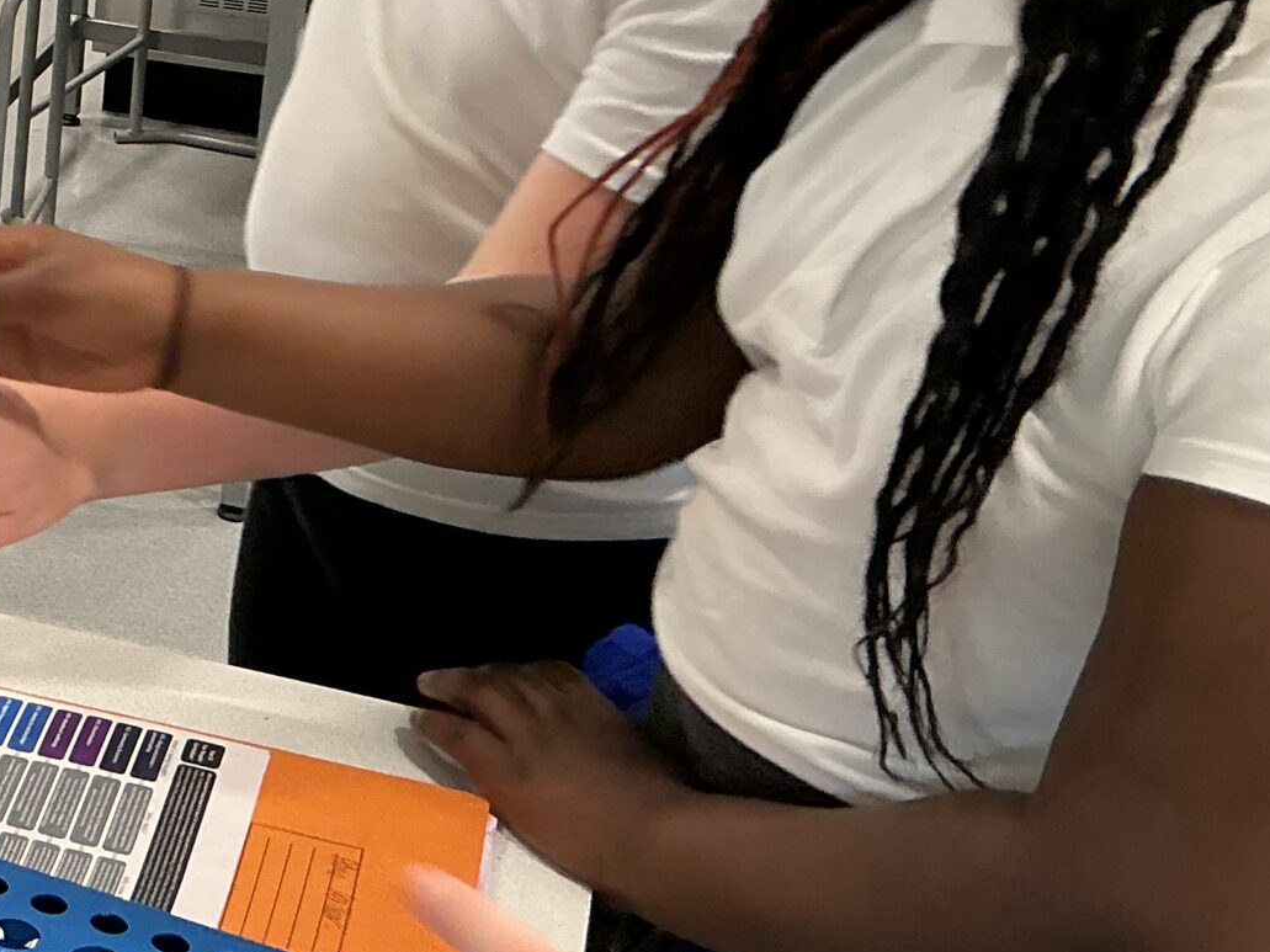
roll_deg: -0.4
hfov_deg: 24.4
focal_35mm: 72
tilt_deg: -25.3
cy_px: 281
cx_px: -270
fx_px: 2641
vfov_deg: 20.3
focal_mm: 3
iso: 64
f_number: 1.8
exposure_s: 1/60
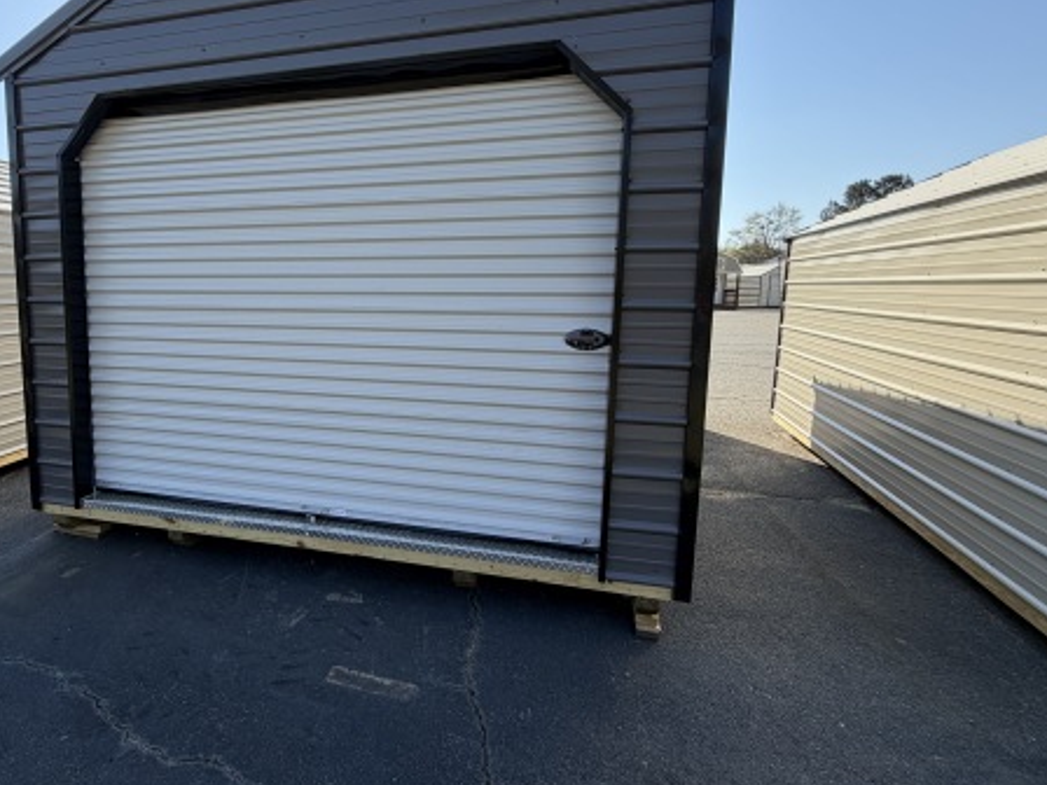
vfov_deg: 65.9
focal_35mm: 20
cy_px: 369
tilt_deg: -6.7
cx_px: 390
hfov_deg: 80.2
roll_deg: +1.4
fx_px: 605
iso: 40
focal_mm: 2.22
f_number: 2.2
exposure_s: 1/770
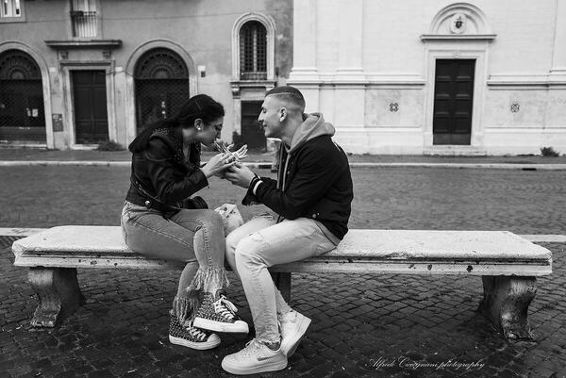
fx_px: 441
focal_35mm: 28
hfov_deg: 65.4
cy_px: 189
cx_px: 283
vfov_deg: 46.5
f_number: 2.8
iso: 100
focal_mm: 28
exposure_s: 1/250
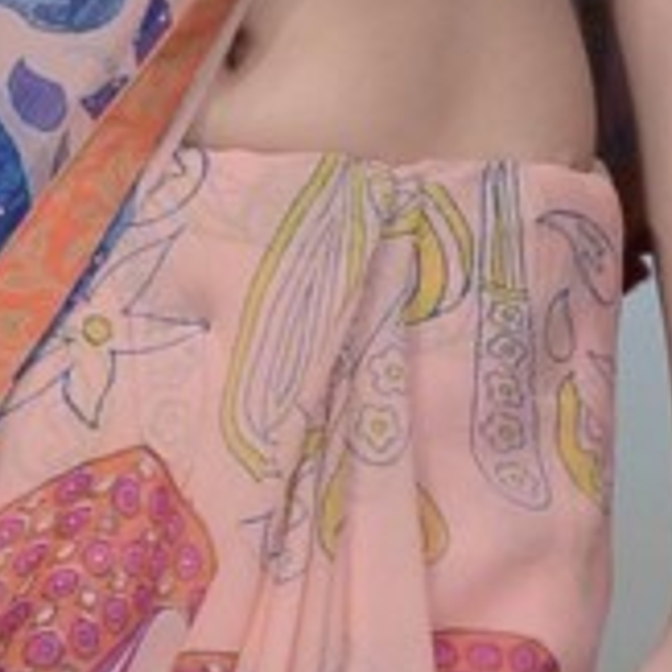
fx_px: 27542
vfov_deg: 1.4
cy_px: 515
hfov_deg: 1.4
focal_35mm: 1254
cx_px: 130
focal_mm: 150
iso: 800
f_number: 4.5
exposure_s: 1/250
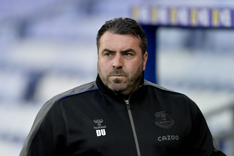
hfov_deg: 5.2
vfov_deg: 3.4
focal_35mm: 400
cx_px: 117
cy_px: 78
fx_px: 2600
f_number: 2.8
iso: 500
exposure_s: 1/800
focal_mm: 400
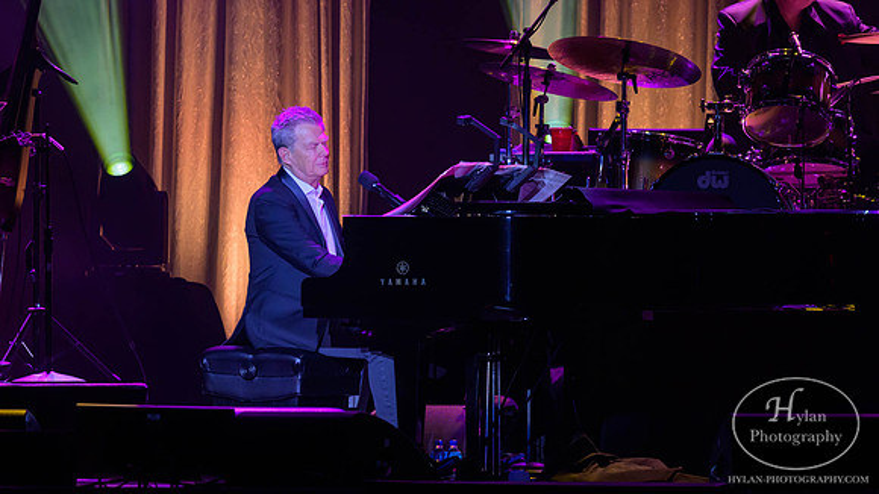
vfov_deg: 2.6
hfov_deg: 4.6
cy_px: 247
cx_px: 440
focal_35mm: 471
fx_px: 10983
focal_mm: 300
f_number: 5
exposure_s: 1/250
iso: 1250
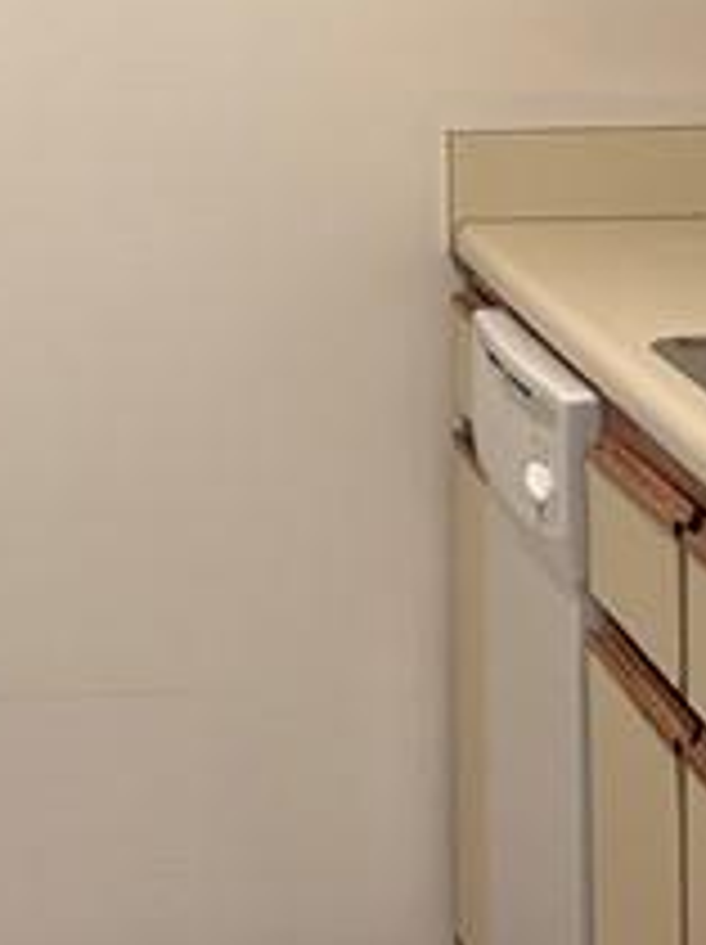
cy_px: 90
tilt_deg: -2.8
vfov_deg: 15.4
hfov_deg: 11.6
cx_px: 297
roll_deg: +0.7
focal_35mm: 127
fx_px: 3461
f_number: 1.6
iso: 160
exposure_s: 1/60
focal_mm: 5.96
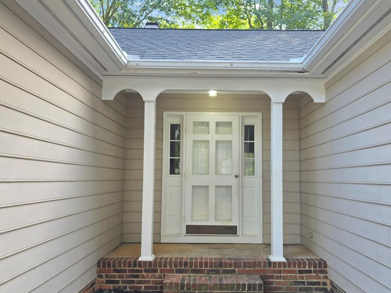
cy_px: 162
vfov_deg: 49.7
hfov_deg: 63.3
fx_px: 316
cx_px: 216
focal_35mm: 28
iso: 25
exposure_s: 1/120
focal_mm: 6.3
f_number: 1.7
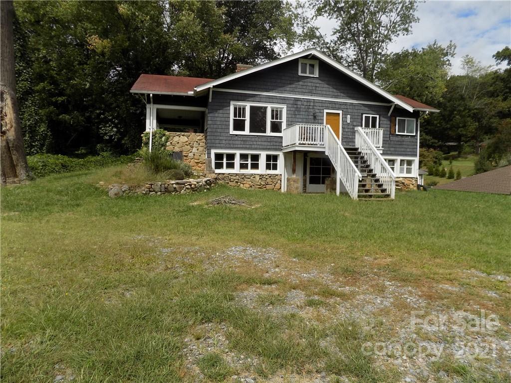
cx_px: 256
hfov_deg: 73.9
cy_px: 192
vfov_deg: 58.9
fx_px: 340
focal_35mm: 23
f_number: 3.1
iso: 80
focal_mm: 4
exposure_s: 1/1500
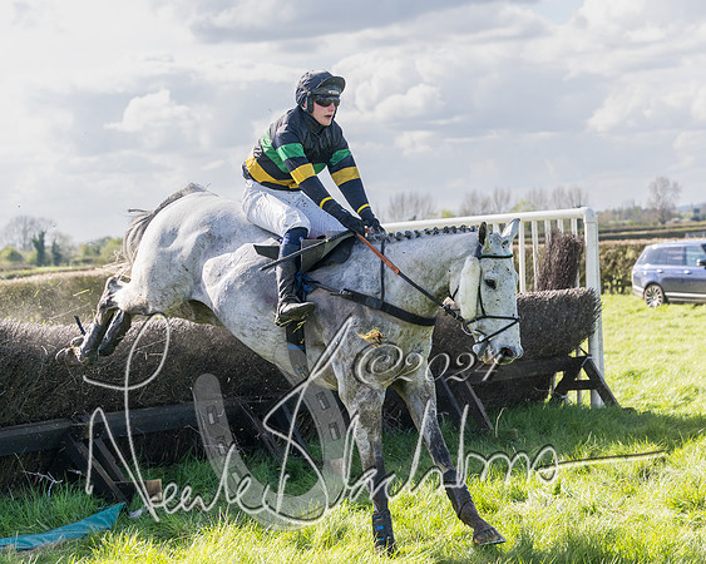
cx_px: 373
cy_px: 253
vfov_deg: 15.4
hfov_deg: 19.3
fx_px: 2080
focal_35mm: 100
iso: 400
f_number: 4
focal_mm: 70
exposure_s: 1/2000
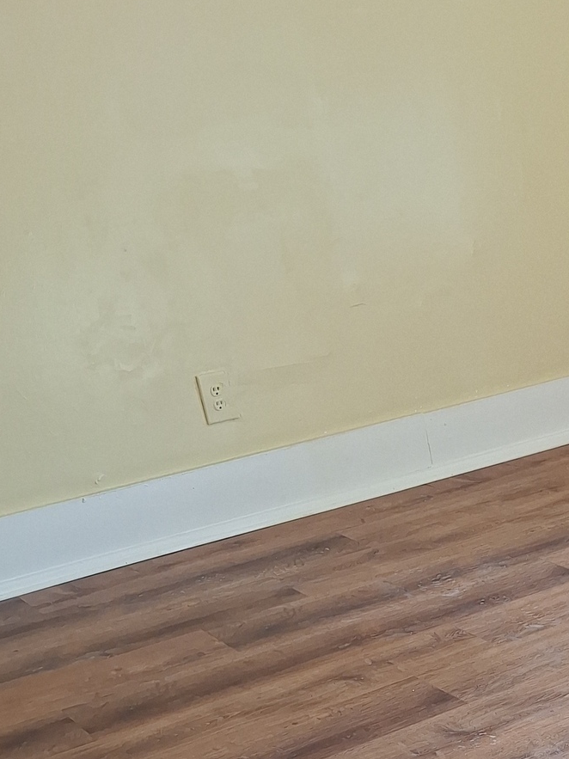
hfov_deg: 22.2
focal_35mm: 60
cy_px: 766
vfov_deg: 29.9
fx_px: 1315
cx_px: 711
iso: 40
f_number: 1.8
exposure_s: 1/104
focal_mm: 5.54
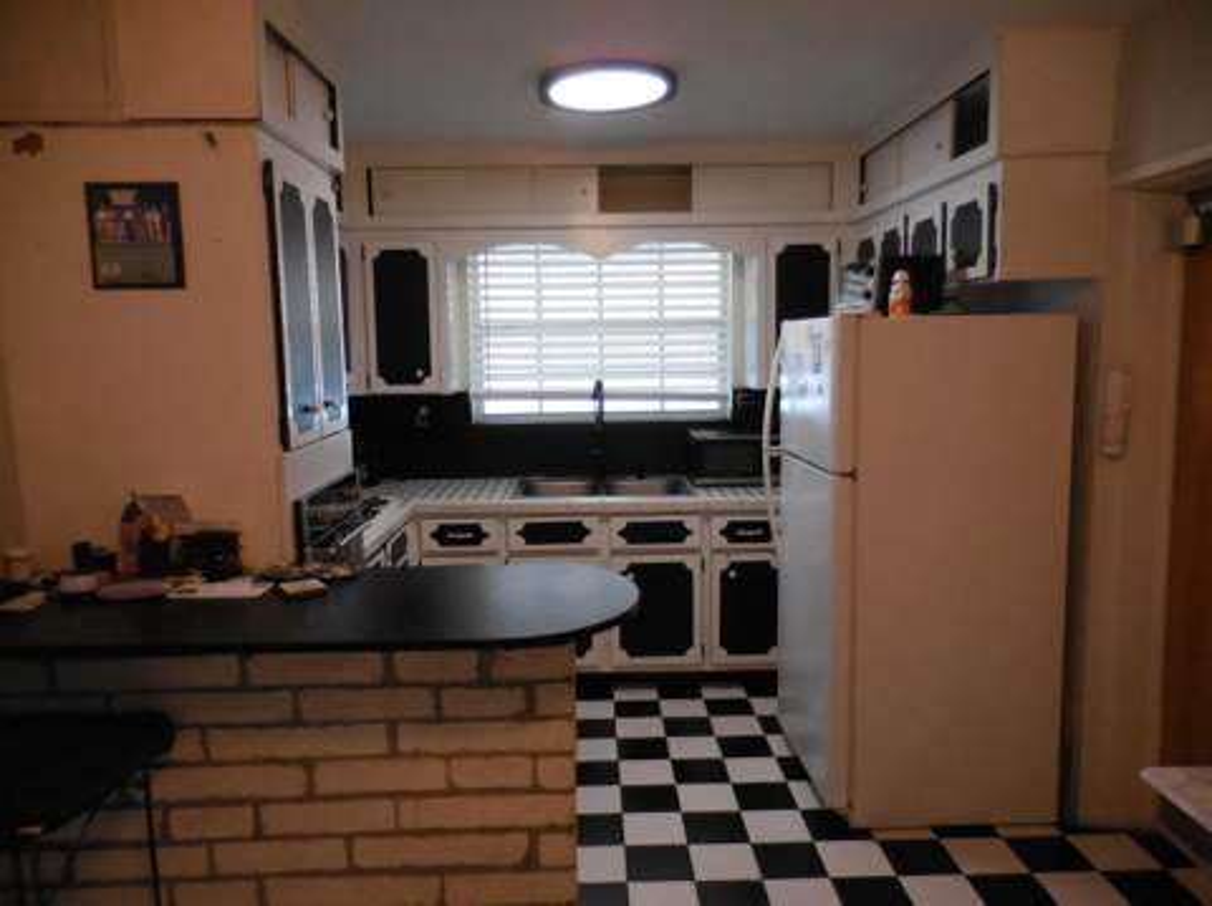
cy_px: 453
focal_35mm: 25
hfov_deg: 69.4
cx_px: 606
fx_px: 874
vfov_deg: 54.8
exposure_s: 1/160
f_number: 3.3
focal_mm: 4.5
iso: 800
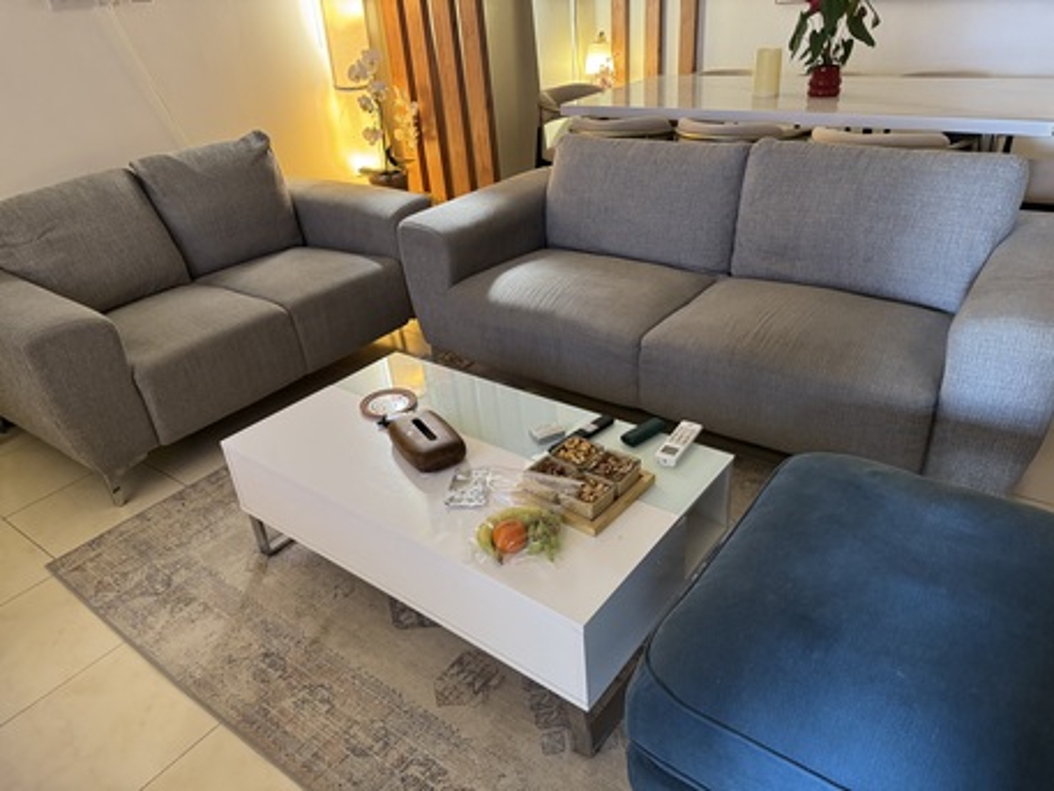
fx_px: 731
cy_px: 396
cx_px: 527
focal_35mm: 24
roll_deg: +4.9
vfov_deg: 56.8
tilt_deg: -28.9
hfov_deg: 71.6
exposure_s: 1/60
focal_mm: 6.76
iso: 500
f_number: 1.78
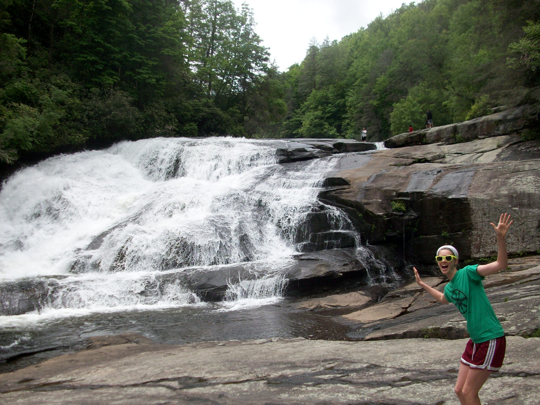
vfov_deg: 41.8
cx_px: 270
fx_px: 530
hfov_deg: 54.0
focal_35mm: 34
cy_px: 202
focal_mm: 5.7
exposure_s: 1/637
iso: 64
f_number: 2.8
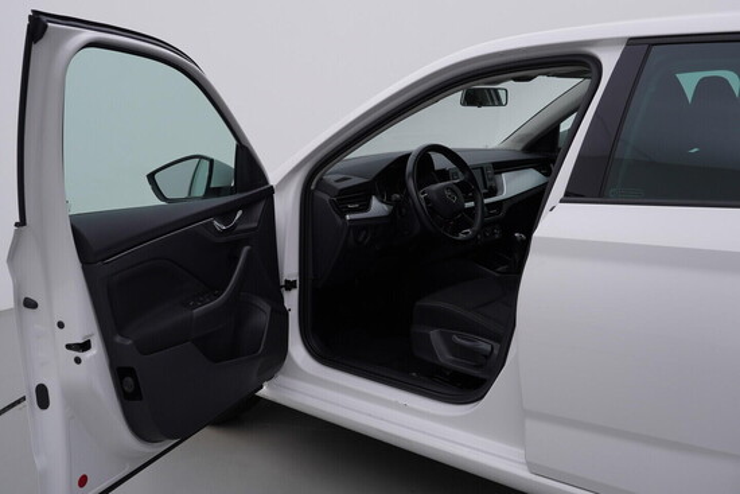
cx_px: 370
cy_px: 247
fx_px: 740
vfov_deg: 36.9
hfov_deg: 53.1
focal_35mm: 36
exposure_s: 1/100
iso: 125
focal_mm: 24
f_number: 4.5
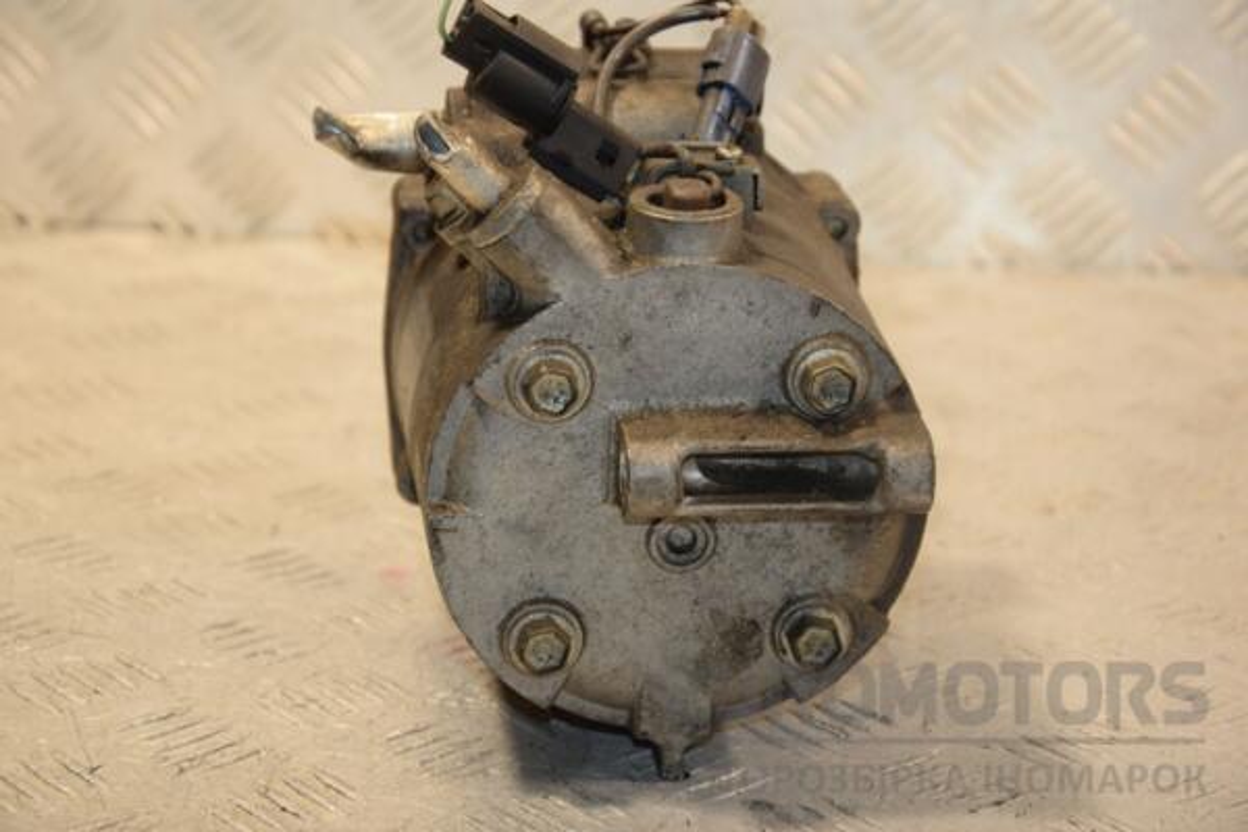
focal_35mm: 112
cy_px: 416
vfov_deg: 12.2
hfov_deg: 18.2
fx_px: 3900
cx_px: 624
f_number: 5.6
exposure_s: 1/200
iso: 800
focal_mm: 75
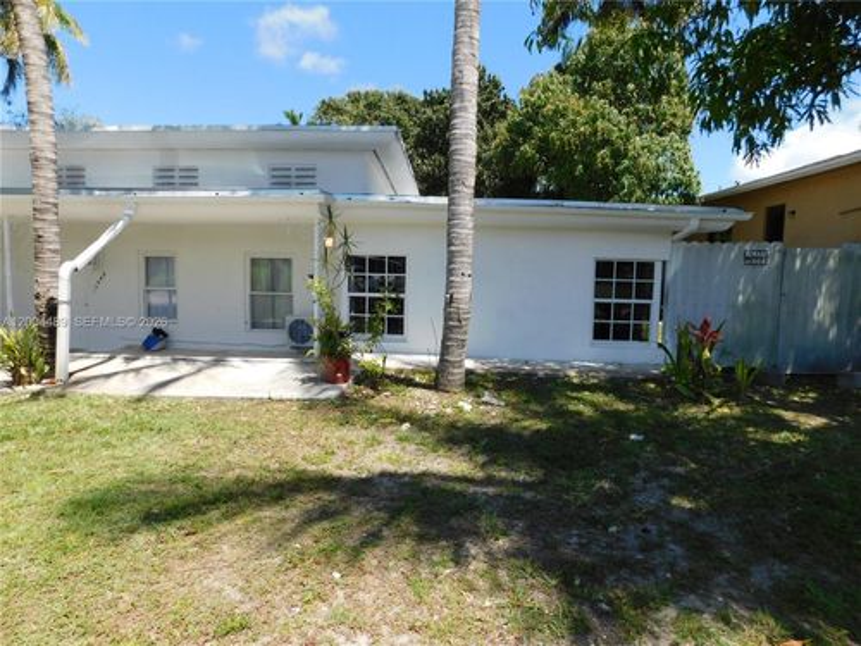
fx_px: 572
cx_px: 430
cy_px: 323
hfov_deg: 73.9
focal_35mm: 23
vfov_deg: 58.9
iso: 125
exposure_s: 1/1000
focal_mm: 4
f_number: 3
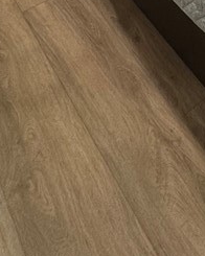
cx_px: 293
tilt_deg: -13.7
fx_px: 432
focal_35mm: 57
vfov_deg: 20.2
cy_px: -232
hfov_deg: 22.6
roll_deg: -5.5
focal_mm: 2.22
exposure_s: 1/60
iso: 200
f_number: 2.2
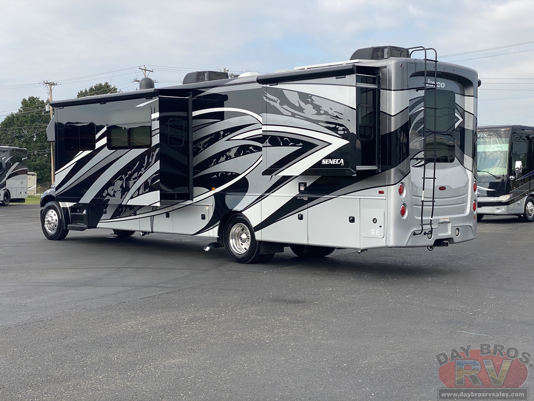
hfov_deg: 36.8
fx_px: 802
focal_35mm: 52
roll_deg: +0.2
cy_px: 200
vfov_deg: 28.0
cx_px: 267
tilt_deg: -0.7
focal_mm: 6
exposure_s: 1/1142
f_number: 2
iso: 20
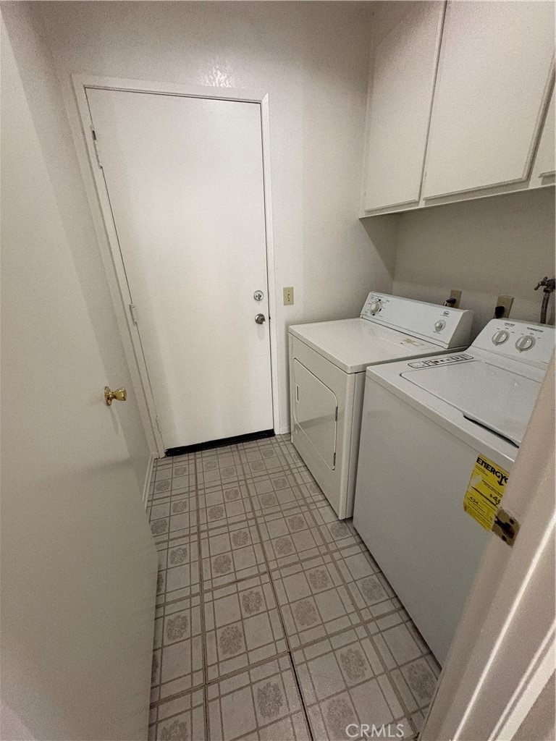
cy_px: 370
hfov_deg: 85.7
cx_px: 278
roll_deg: +0.6
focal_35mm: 14
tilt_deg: -21.3
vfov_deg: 102.1
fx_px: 300
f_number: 2.2
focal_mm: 2.22
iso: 640
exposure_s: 1/60
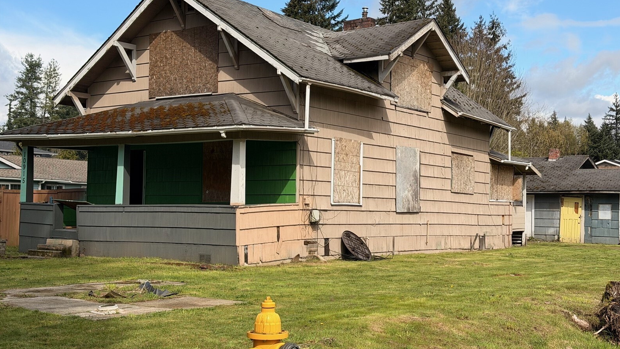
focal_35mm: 53
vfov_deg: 22.6
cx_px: 313
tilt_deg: +2.1
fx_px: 871
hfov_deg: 39.2
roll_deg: -1.0
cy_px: 182
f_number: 1.78
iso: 80
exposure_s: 1/3891
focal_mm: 6.76
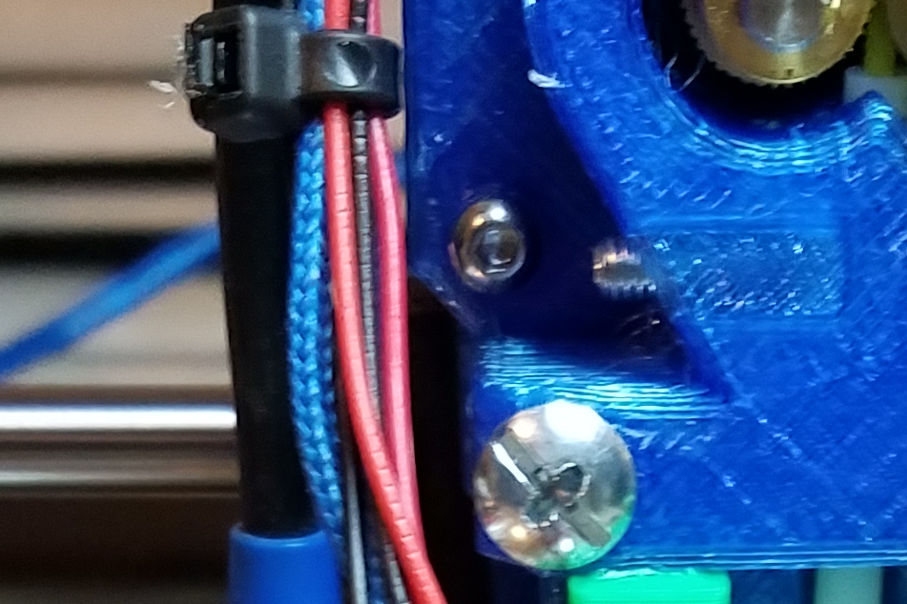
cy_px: 1049
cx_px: 539
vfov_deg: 10.9
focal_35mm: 119
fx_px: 2998
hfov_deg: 17.2
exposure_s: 1/60
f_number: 1.7
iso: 250
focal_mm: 4.25
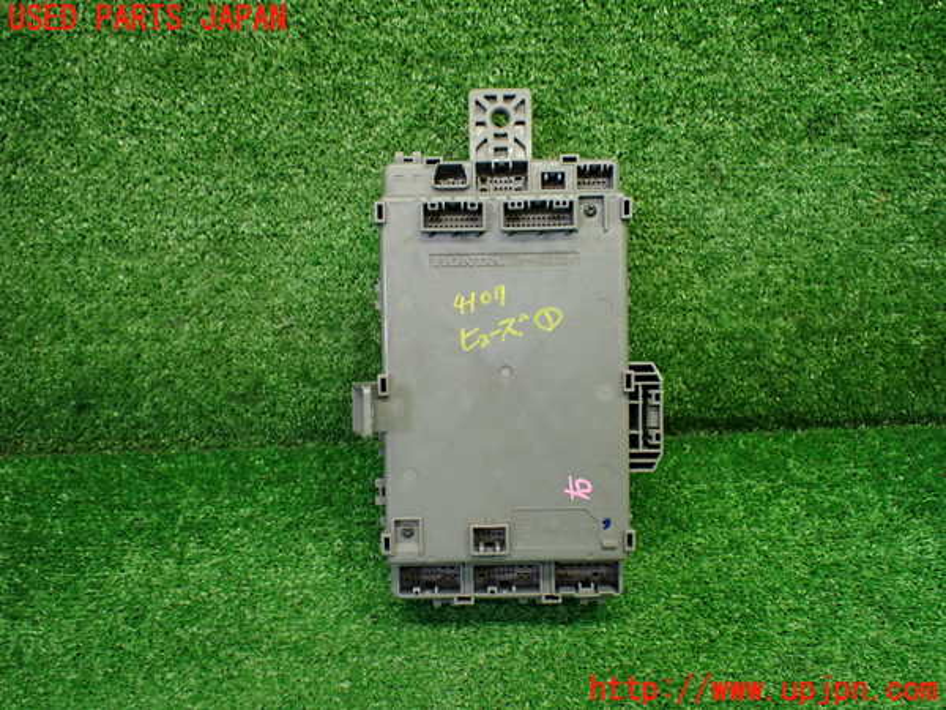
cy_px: 355
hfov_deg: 60.0
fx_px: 820
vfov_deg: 46.8
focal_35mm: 30
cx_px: 473
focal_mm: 5.4
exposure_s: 1/125
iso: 640
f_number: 2.3
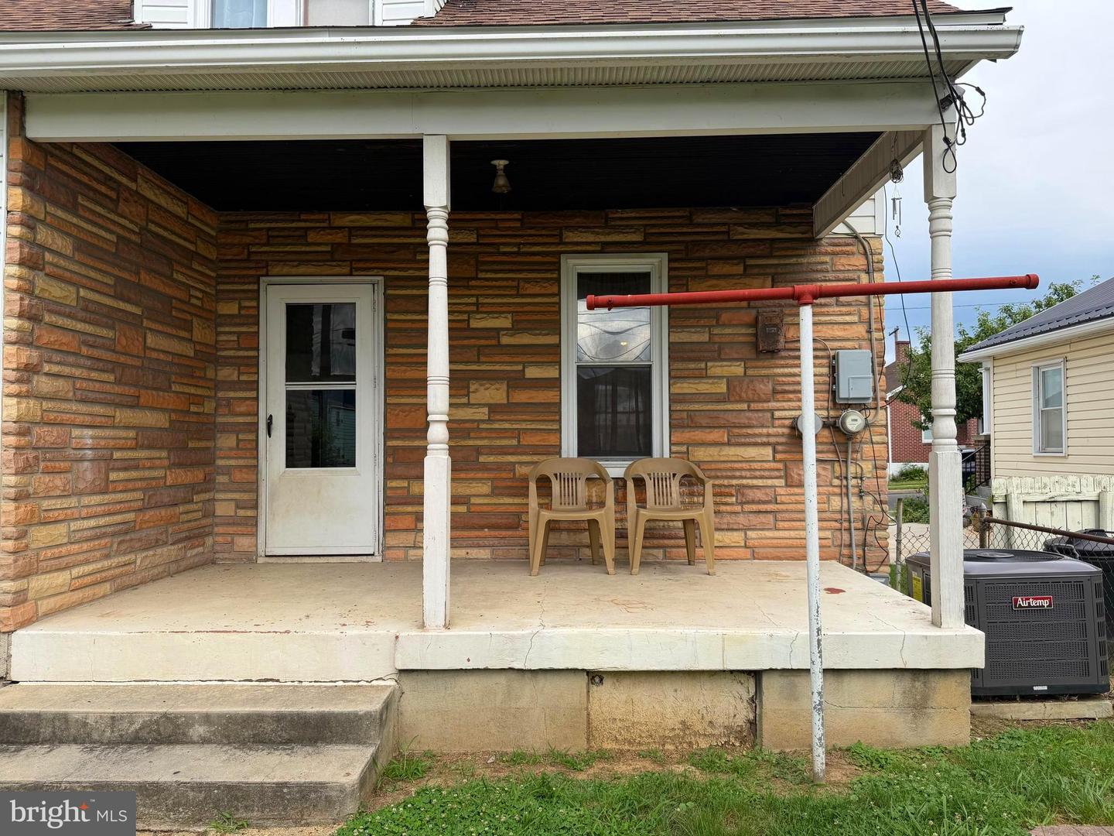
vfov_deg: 56.8
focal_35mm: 24
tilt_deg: +1.5
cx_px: 557
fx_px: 772
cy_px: 418
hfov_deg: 71.6
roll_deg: +0.1
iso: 80
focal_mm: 6.76
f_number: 1.78
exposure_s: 1/2000
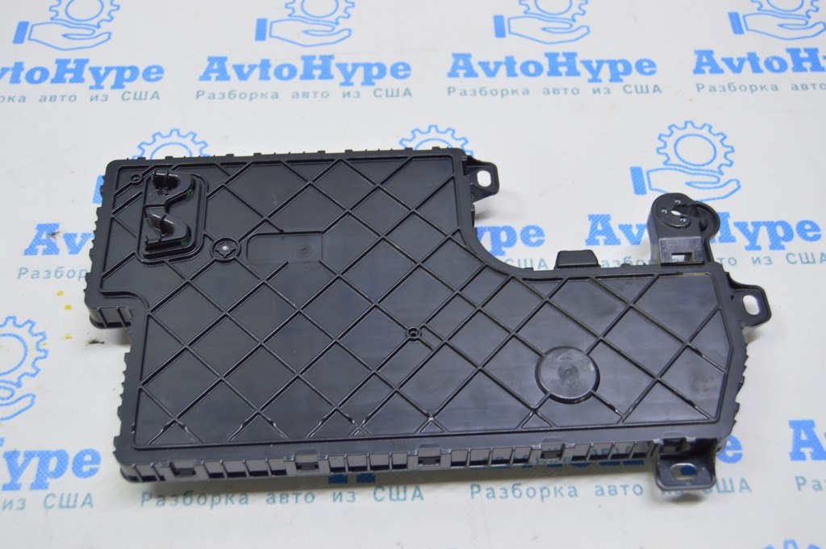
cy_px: 274
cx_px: 413
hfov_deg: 49.6
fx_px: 894
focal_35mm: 39
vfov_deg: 34.2
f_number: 5.6
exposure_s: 1/20
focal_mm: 26
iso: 400
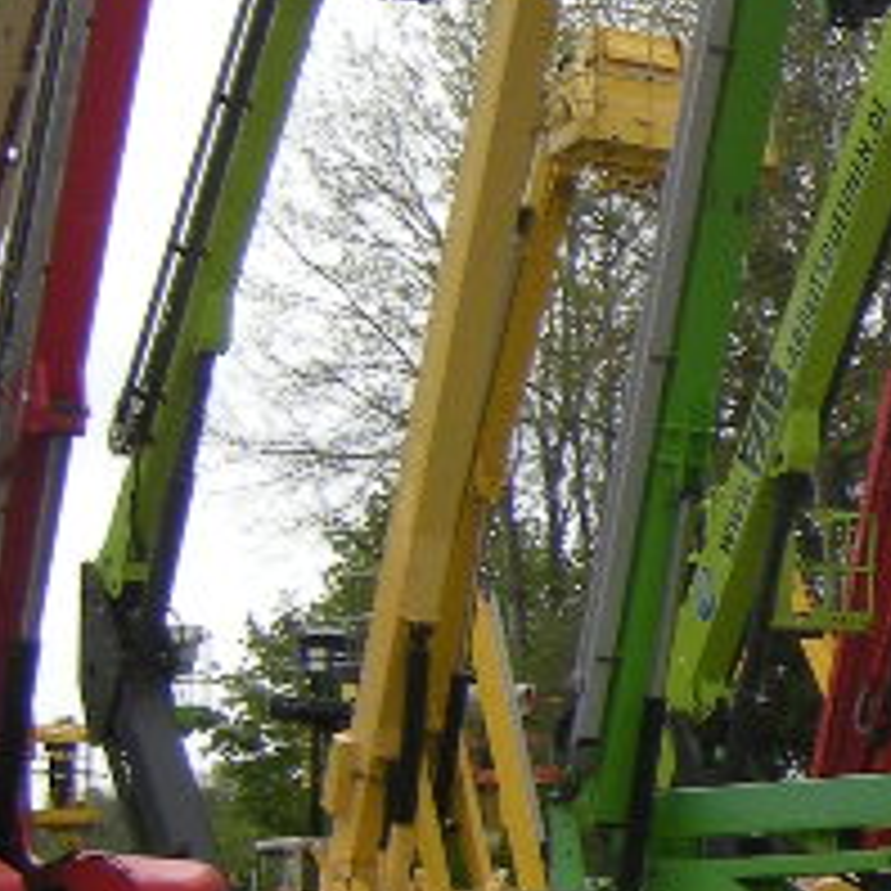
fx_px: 3727
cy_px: 621
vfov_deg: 13.6
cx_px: 1760
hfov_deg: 12.2
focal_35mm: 128
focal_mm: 4.7
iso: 64
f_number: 5.6
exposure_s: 1/213
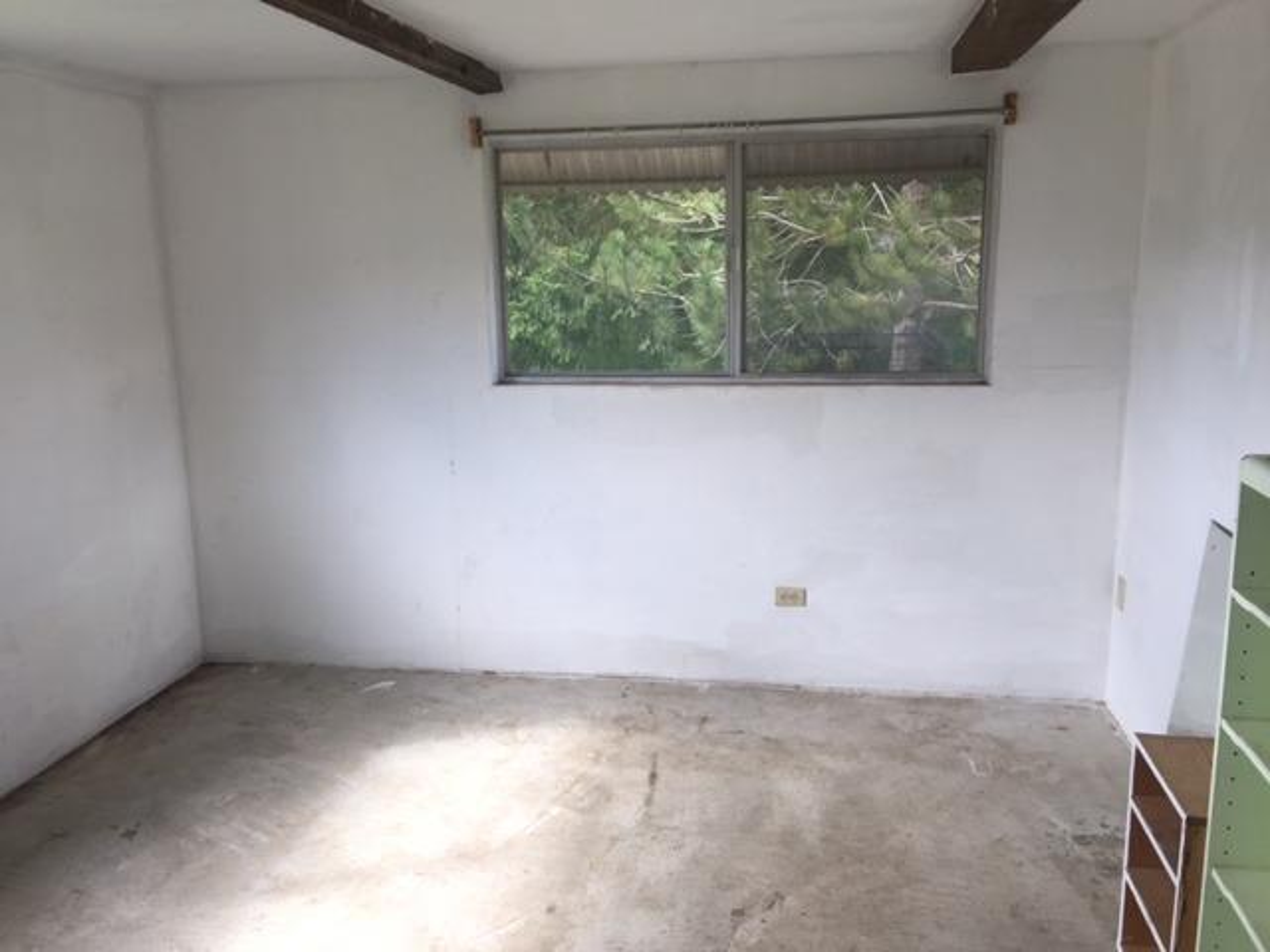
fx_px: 1064
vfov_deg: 48.2
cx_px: 635
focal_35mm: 29
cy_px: 476
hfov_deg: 61.7
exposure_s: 1/123
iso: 32
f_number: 2.2
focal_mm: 4.15
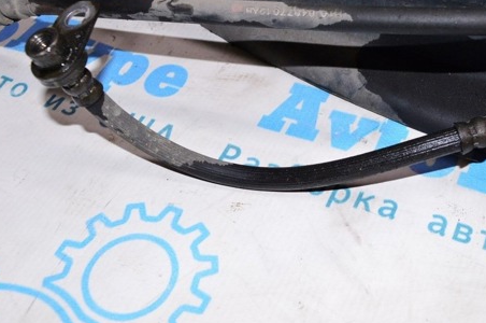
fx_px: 688
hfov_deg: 38.6
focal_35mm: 51
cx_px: 312
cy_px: 117
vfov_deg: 26.3
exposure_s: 1/125
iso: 1600
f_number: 8
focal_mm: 24
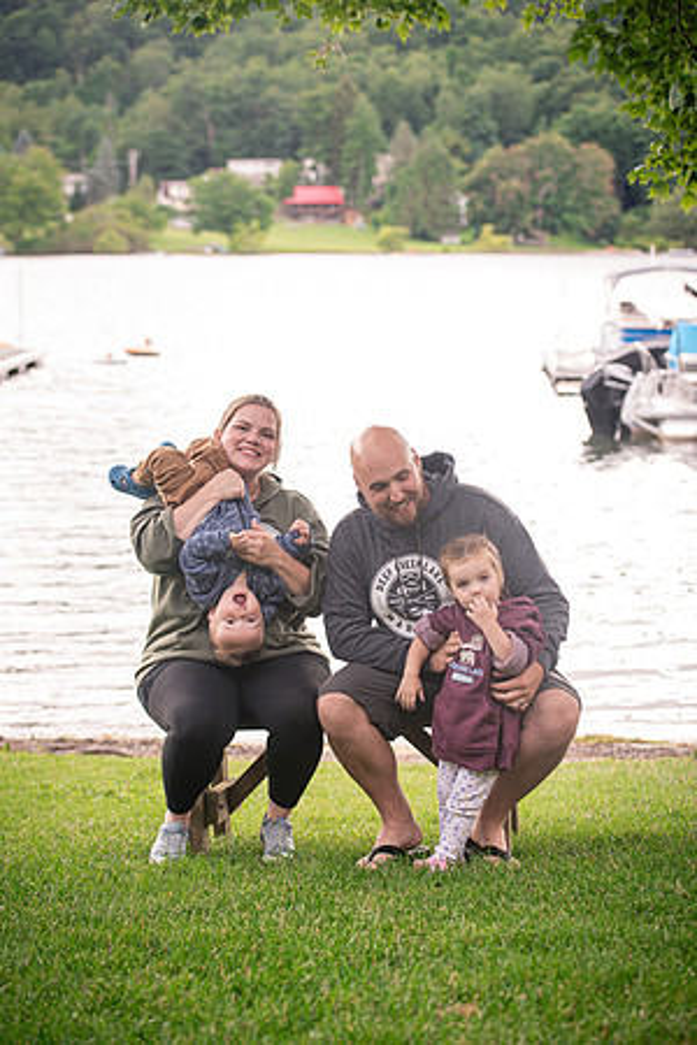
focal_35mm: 70
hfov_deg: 19.5
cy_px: 522
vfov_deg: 28.8
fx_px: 2033
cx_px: 348
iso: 500
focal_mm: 70
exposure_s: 1/320
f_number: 3.5
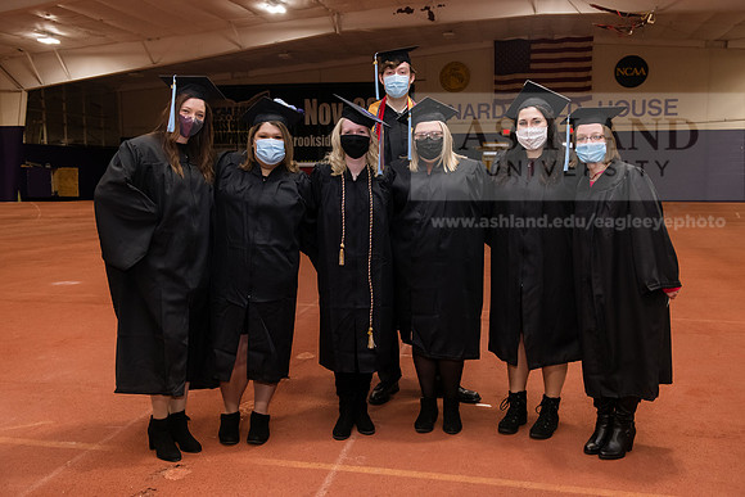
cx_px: 372
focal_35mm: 35
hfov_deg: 54.4
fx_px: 724
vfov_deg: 37.9
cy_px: 248
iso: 2000
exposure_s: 1/160
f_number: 5.6
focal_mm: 35
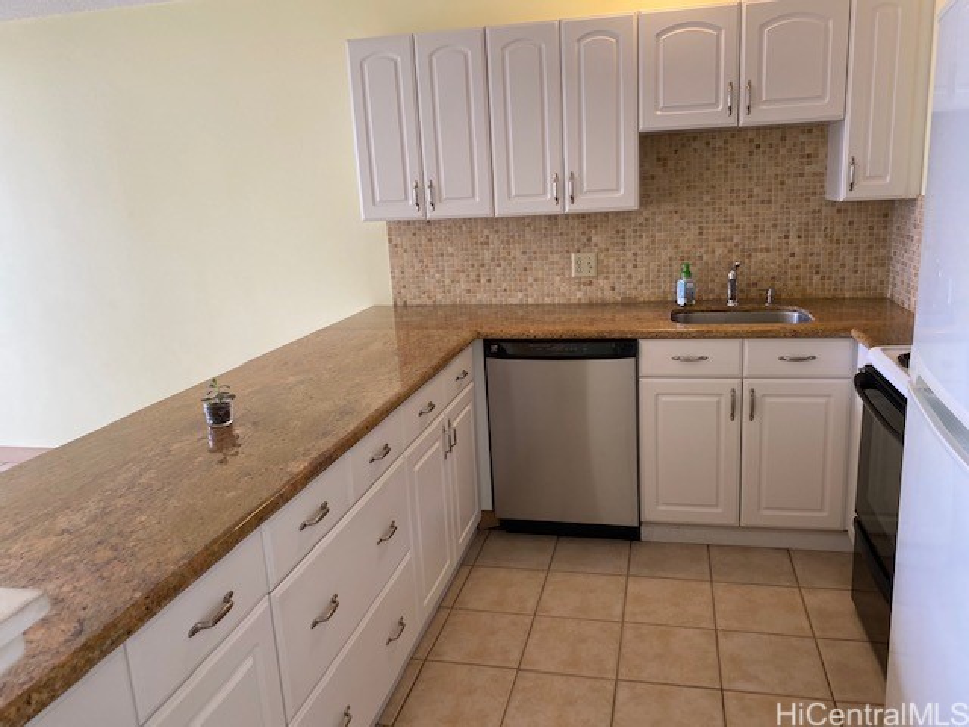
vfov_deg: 53.1
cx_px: 484
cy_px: 364
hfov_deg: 67.3
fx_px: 728
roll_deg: +3.7
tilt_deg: -10.5
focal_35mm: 26
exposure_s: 1/60
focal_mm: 4.25
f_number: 1.8
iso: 80
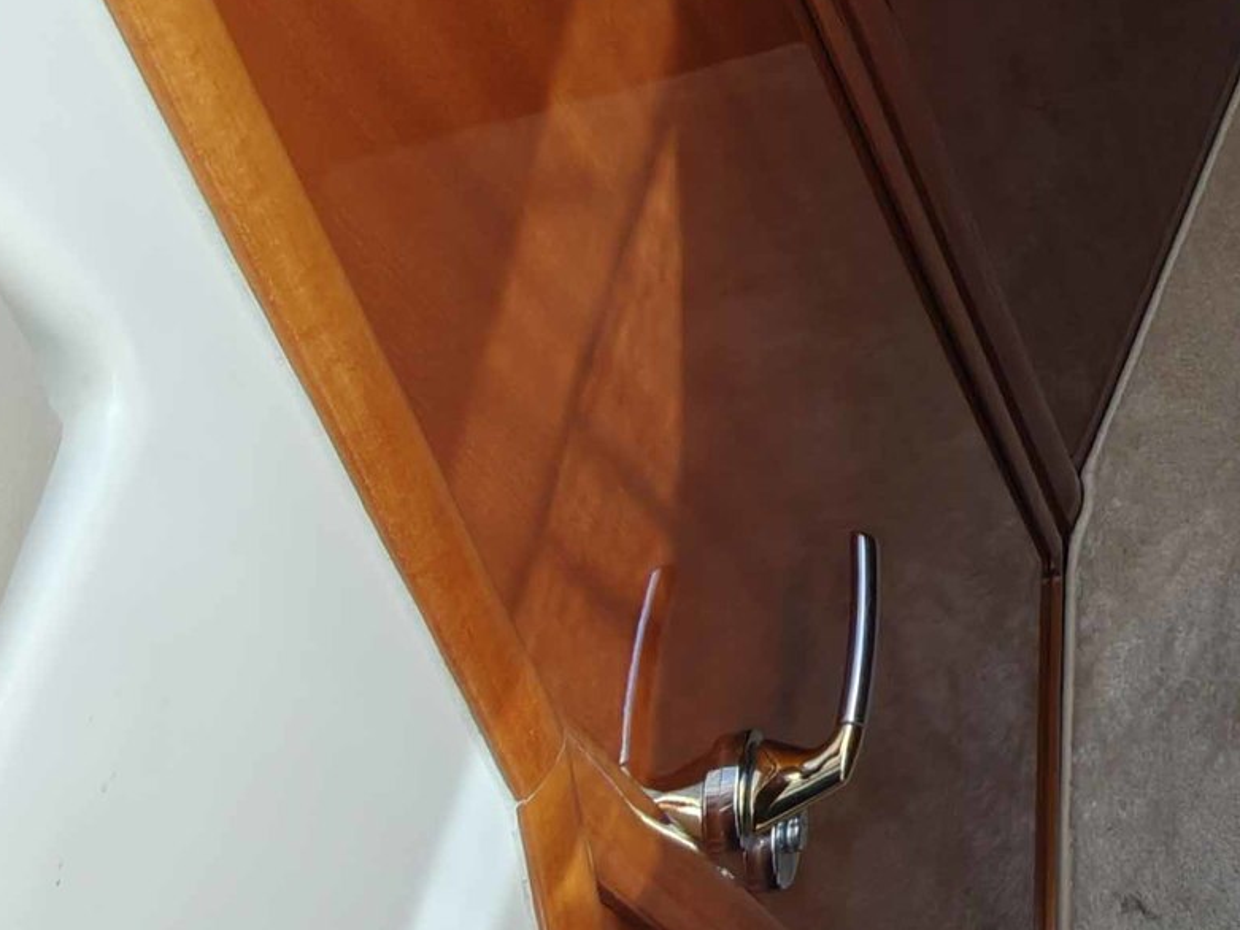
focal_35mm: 48
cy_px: -439
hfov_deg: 32.4
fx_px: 1720
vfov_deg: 24.2
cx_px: 1510
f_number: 2
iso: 160
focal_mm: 2.3
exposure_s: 1/104
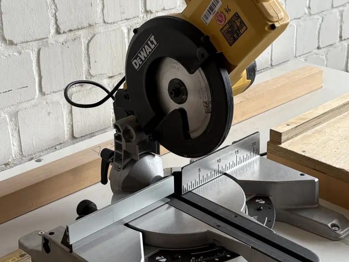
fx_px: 655
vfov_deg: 22.6
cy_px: 112
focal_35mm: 65
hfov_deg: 29.8
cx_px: 199
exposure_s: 1/121
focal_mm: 5.96
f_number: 1.6
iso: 100
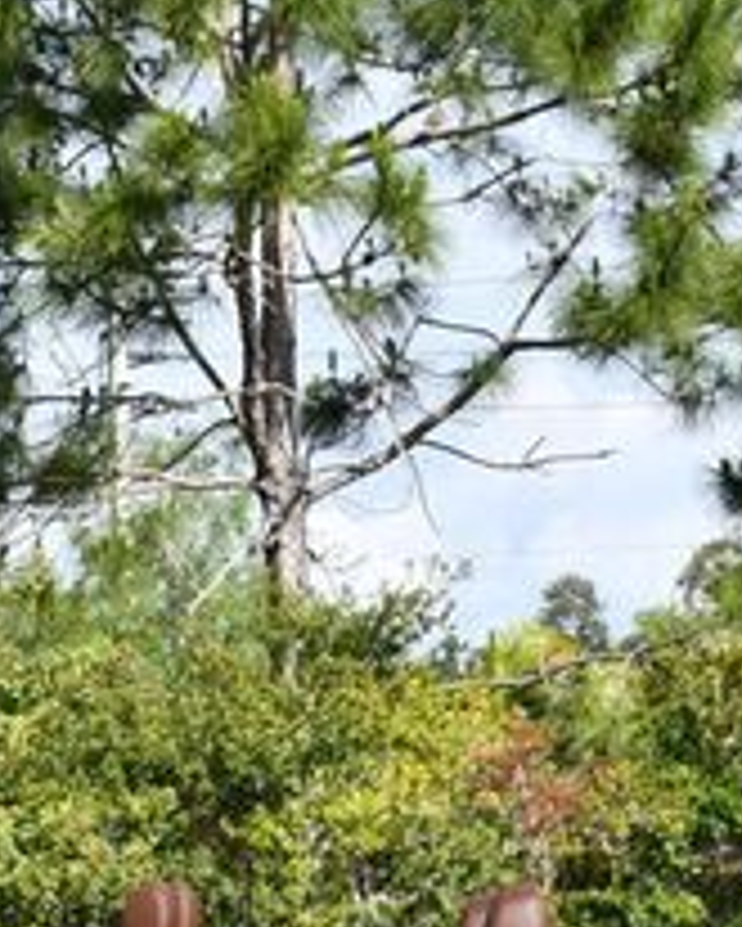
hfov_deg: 8.8
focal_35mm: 175
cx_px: 738
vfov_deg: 10.9
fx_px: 4800
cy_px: 860
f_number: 8
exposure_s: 1/250
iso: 180
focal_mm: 30
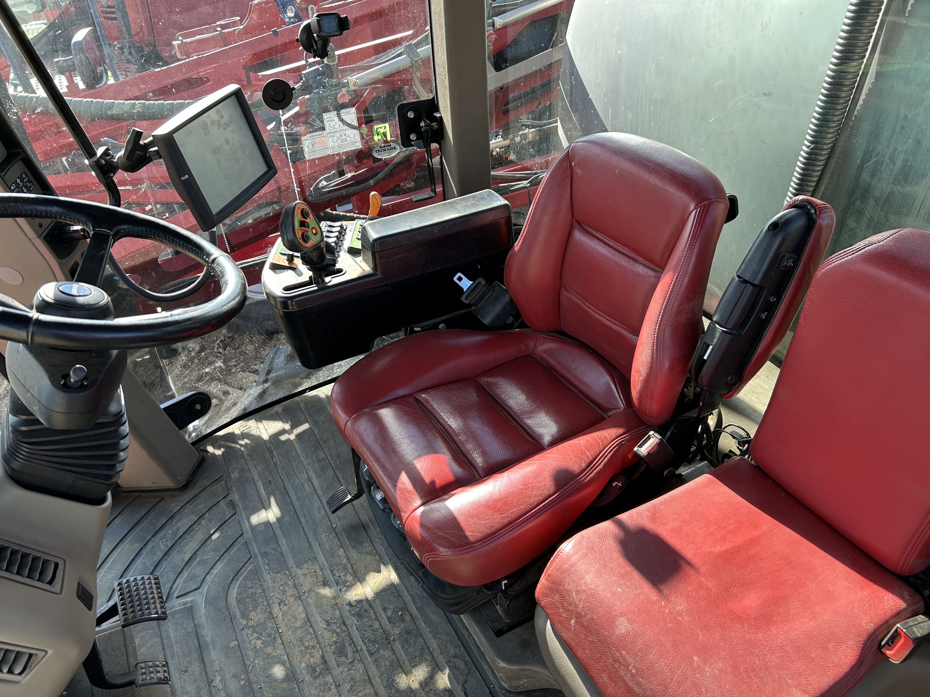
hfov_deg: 67.3
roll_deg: +5.5
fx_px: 699
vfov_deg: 53.1
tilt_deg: -34.3
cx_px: 465
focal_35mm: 26
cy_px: 348
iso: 50
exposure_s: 1/307
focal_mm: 5.7
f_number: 1.5
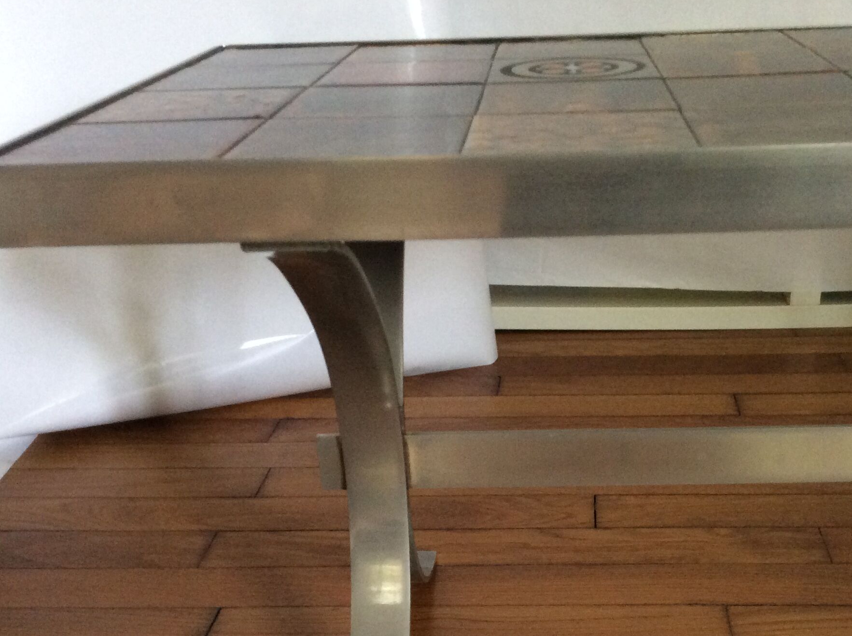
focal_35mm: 47
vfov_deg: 30.5
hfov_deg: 40.3
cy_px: 447
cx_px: 525
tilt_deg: -27.3
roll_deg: +3.0
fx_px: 1155
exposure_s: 1/25
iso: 200
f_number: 2.4
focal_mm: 3.3
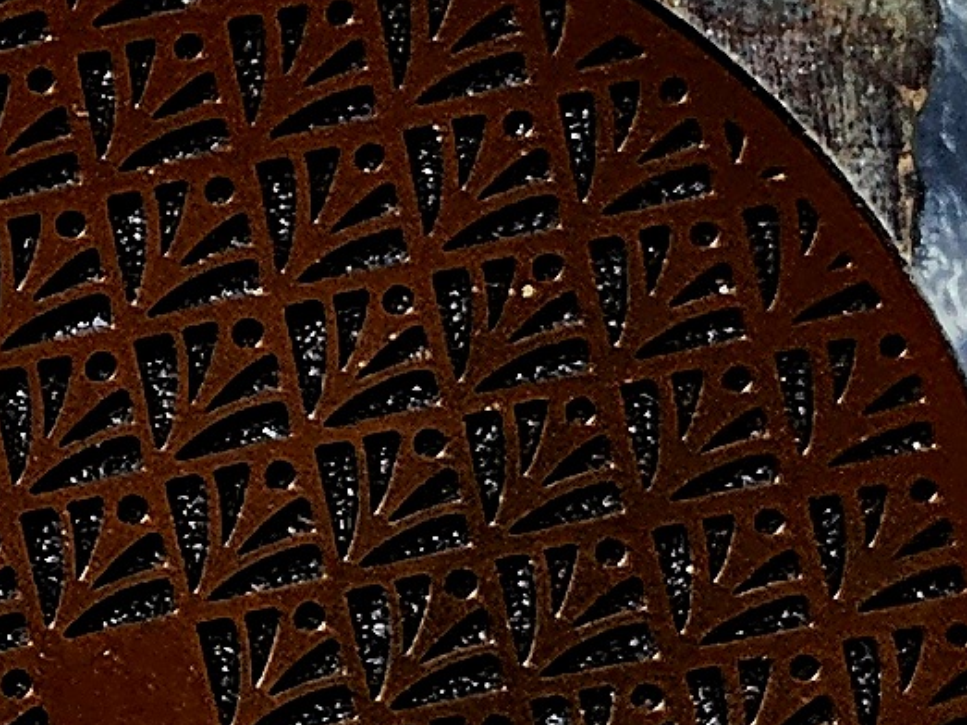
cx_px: -1605
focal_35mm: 176
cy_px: -15
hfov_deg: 9.5
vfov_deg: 8.4
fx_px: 4915
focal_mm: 6.3
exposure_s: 1/120
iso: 320
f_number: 1.7
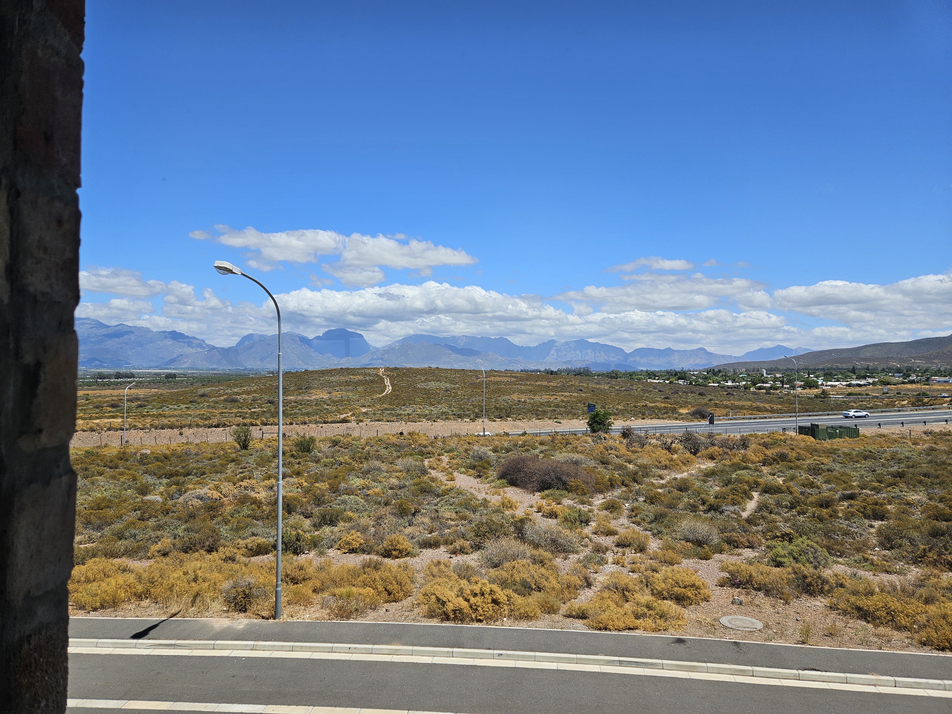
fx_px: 633
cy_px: 357
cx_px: 476
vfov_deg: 58.9
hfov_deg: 73.9
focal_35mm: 23
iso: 25
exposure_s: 1/2490
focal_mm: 5.4
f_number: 1.8
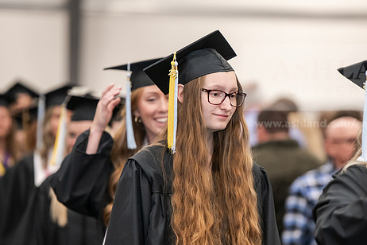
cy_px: 140
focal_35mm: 226
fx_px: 2304
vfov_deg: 6.1
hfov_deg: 9.1
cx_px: 218
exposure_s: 1/200
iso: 2500
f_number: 3.2
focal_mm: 180
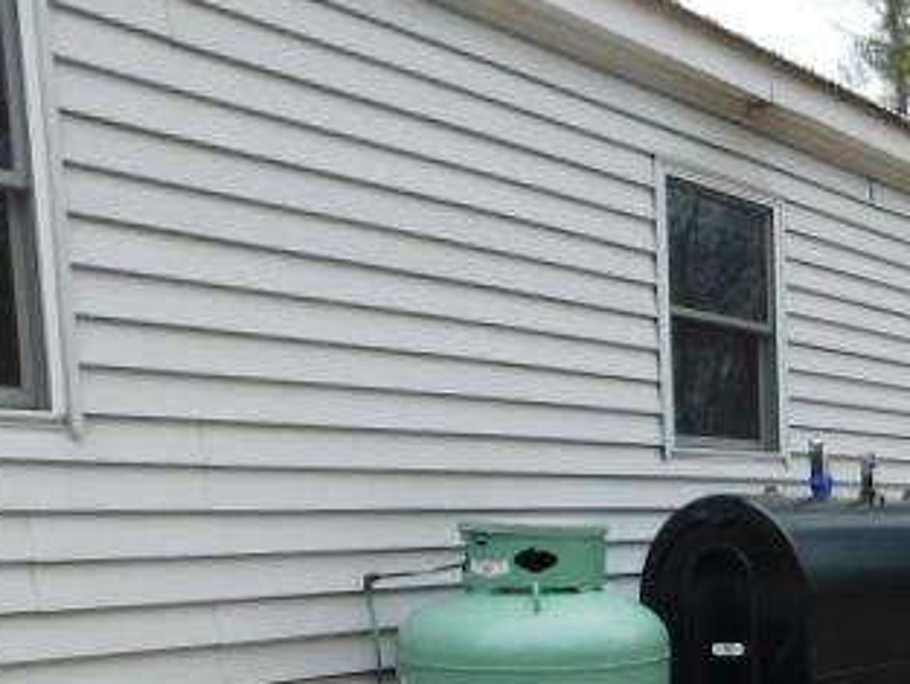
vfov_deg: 28.9
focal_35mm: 47
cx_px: 770
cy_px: 687
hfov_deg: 38.4
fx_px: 1236
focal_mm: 4
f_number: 3
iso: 125
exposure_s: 1/200
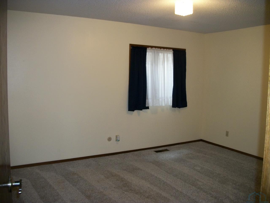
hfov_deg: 56.8
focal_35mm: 32
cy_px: 102
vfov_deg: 44.2
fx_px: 250
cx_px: 135
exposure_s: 1/30
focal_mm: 5.7
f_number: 2.9
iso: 160
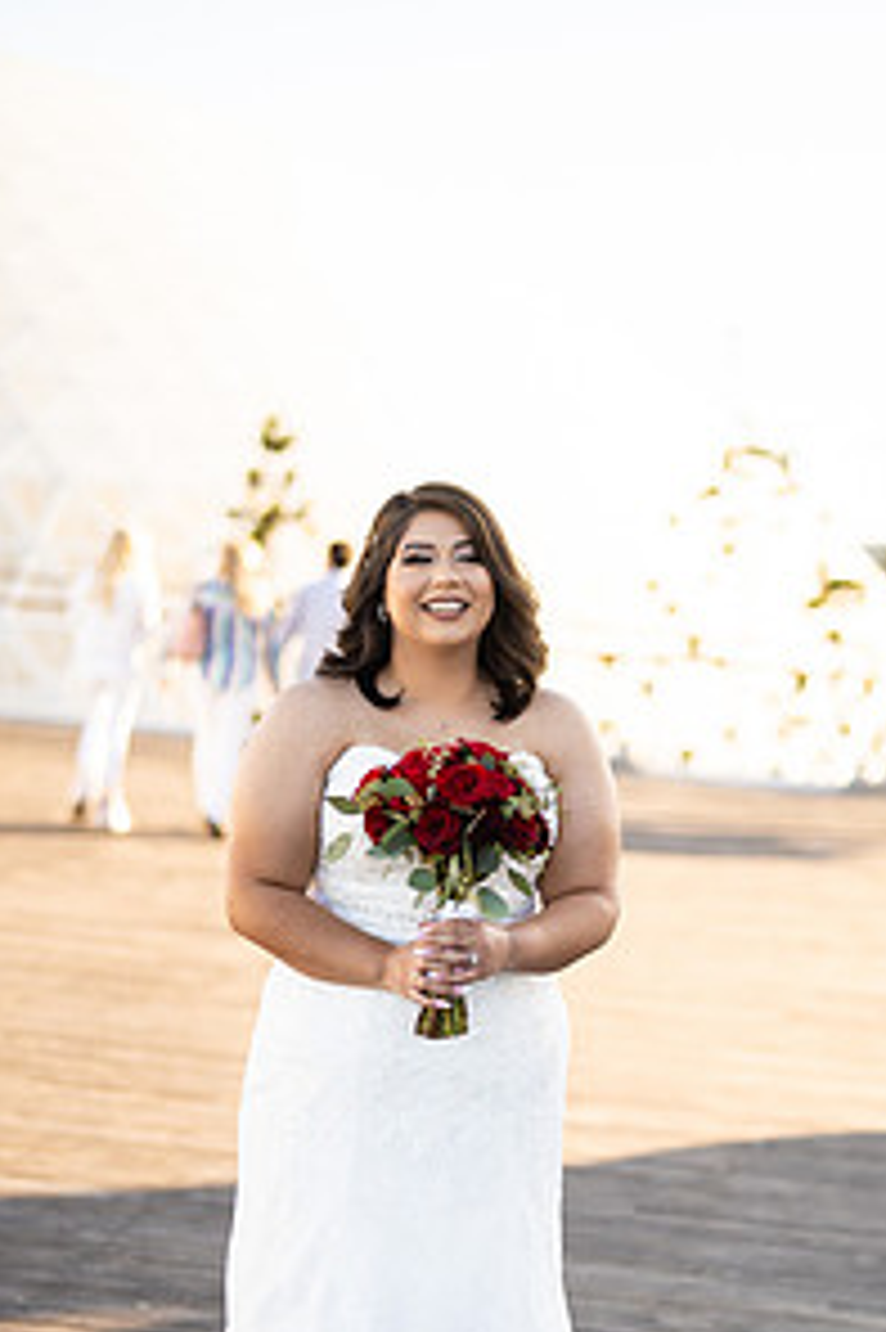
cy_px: 1008
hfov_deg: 17.9
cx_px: 553
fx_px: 2809
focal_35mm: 76
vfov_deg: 26.3
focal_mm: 50
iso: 200
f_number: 1.4
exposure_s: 1/2500
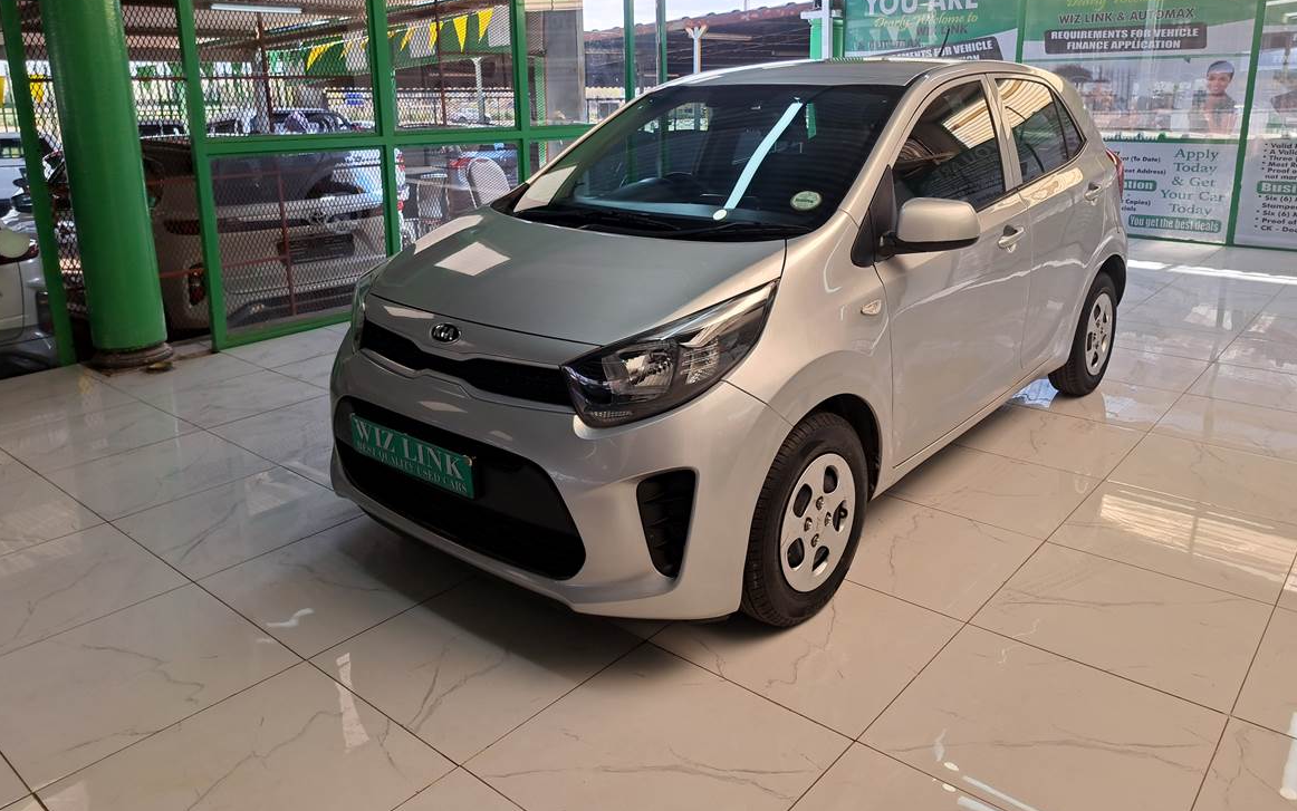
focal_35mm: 26
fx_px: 919
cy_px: 320
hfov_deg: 70.4
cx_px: 657
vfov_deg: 47.3
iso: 50
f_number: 1.8
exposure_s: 1/163
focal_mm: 5.23
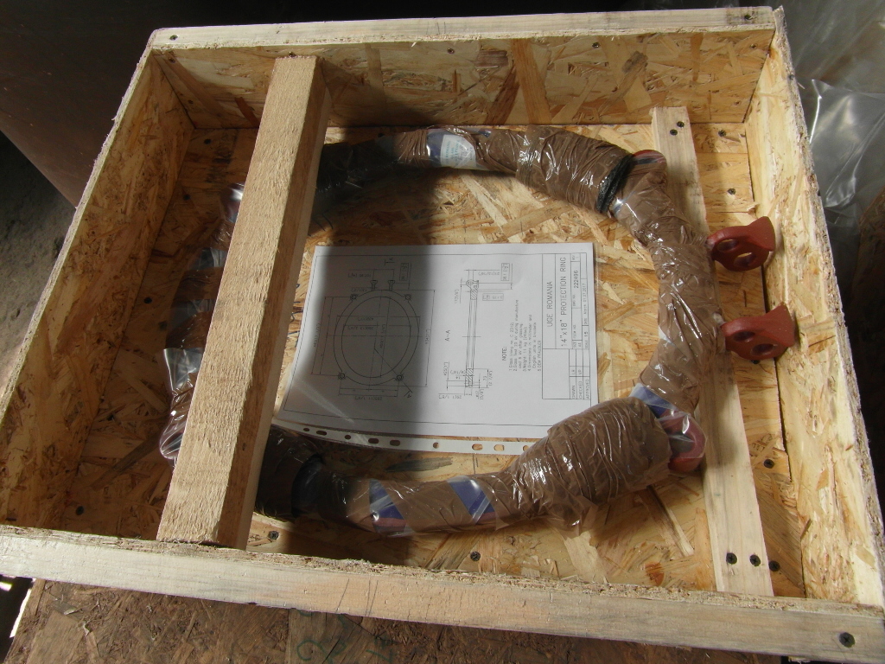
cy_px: 332
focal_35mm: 24
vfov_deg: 56.8
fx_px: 614
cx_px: 442
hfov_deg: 71.6
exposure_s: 1/30
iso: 80
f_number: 4.6
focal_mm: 4
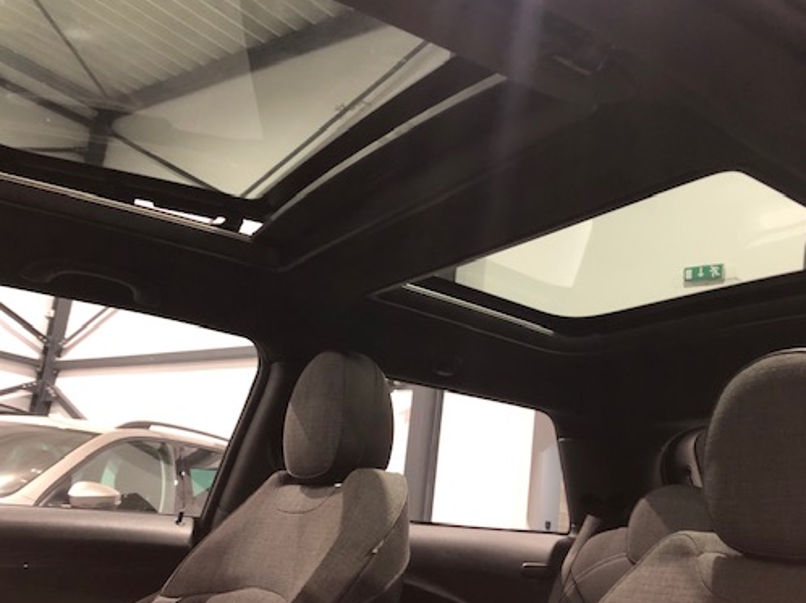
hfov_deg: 51.3
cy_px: 327
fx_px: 838
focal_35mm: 36
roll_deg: -6.4
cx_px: 427
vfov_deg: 39.6
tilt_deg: +12.8
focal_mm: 3.99
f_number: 1.8
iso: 100
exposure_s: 1/11
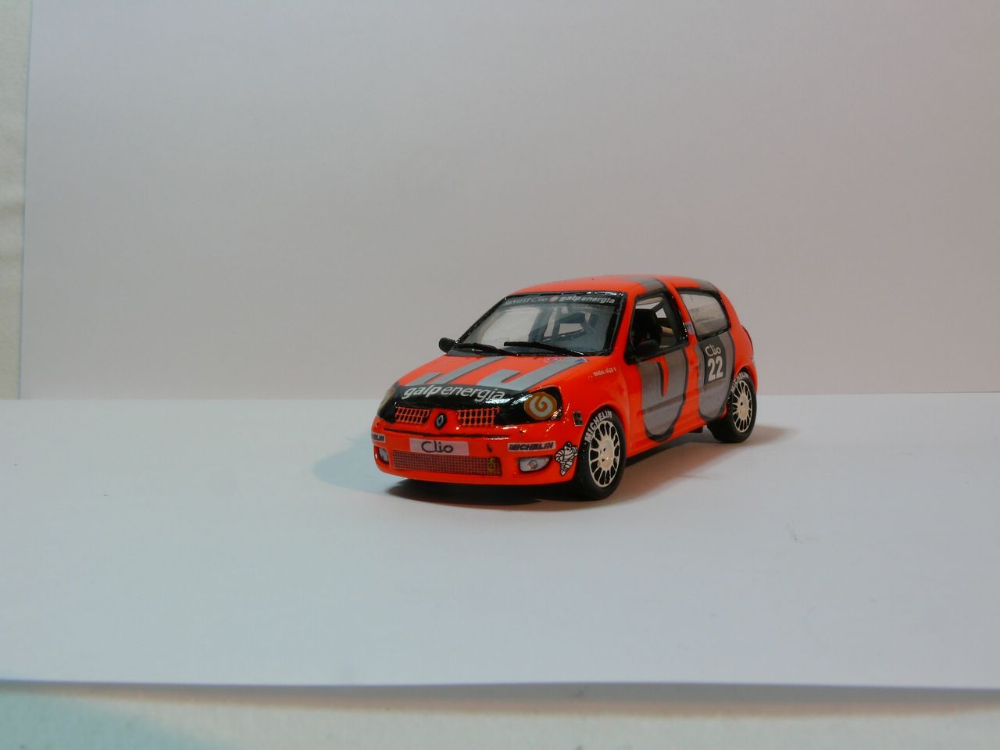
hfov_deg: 46.8
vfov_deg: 36.0
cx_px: 500
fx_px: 1156
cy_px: 375
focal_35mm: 40
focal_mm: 8.5
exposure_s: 1/4
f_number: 11
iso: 100
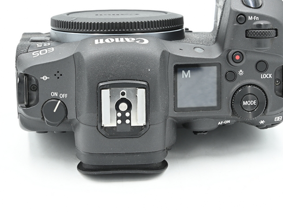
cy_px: 73
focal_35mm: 107
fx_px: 874
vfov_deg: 13.8
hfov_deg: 18.4
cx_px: 147
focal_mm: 75
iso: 200
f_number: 14
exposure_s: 1/13
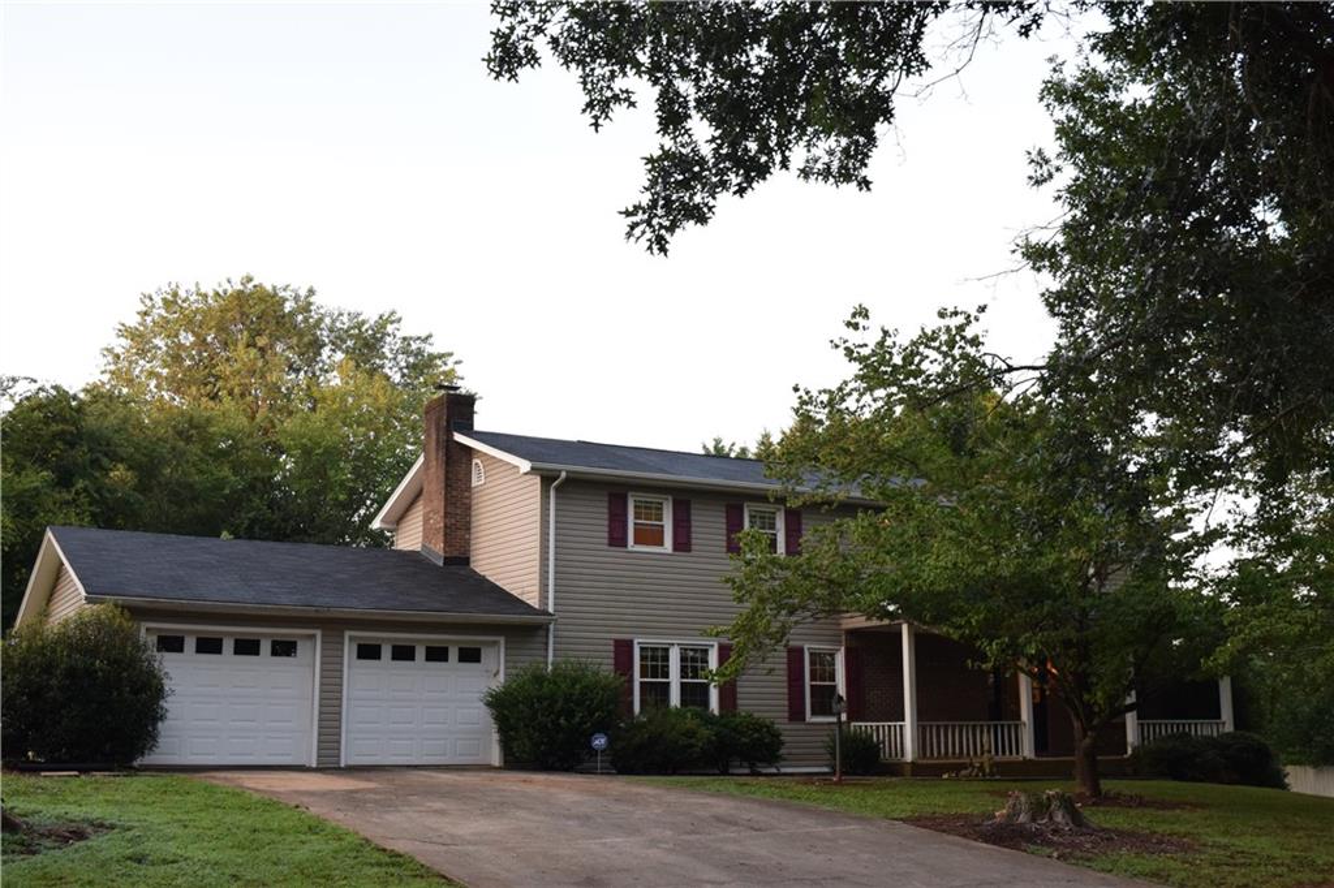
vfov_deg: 33.0
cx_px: 667
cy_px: 444
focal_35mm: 40
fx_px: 1500
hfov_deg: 47.9
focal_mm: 27
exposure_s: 1/200
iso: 1600
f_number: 7.1
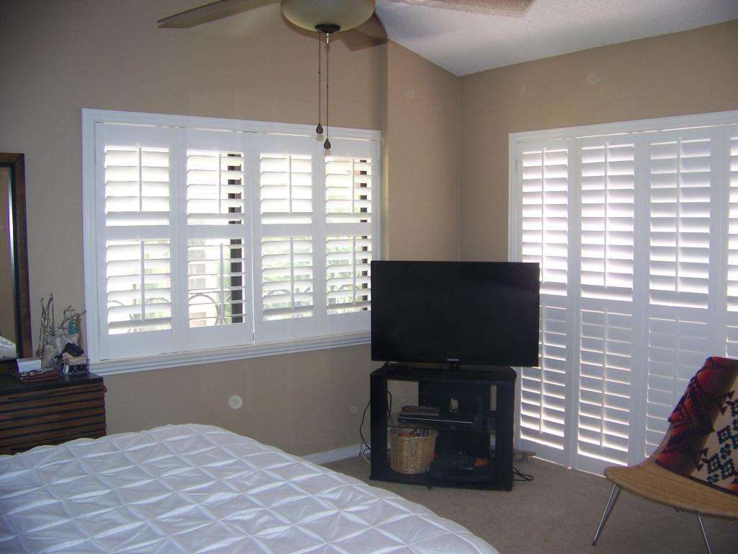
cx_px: 369
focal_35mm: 36
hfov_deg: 51.4
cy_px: 277
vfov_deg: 39.7
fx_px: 768
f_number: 2.8
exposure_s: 1/30
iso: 64
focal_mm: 5.85
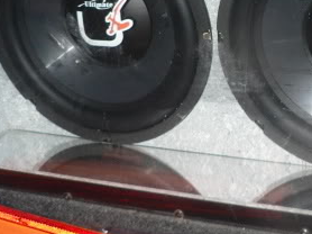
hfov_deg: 23.0
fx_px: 747
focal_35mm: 83
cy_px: 57
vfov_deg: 17.6
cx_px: 282
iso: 100
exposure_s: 1/60
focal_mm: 6
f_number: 2.8
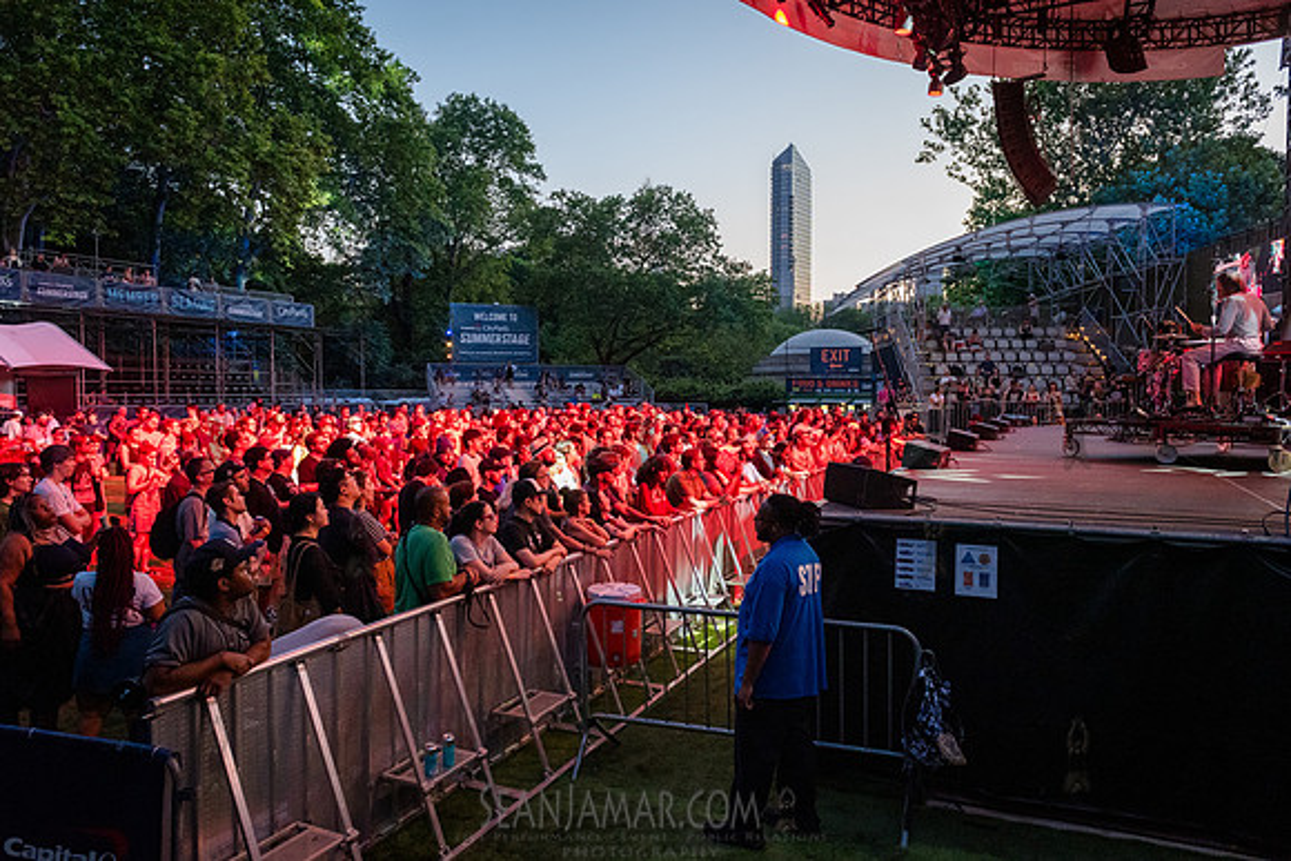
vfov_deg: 51.7
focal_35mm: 25
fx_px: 888
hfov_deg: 72.0
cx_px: 646
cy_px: 430
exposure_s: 1/320
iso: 4000
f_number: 4
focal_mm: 24
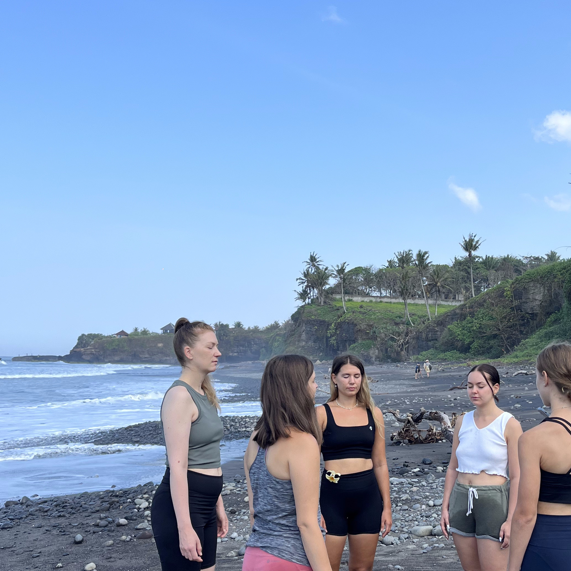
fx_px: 840
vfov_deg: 37.5
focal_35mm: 45
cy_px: 312
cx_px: 343
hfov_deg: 37.4
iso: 50
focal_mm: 5.1
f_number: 1.6
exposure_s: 1/2410
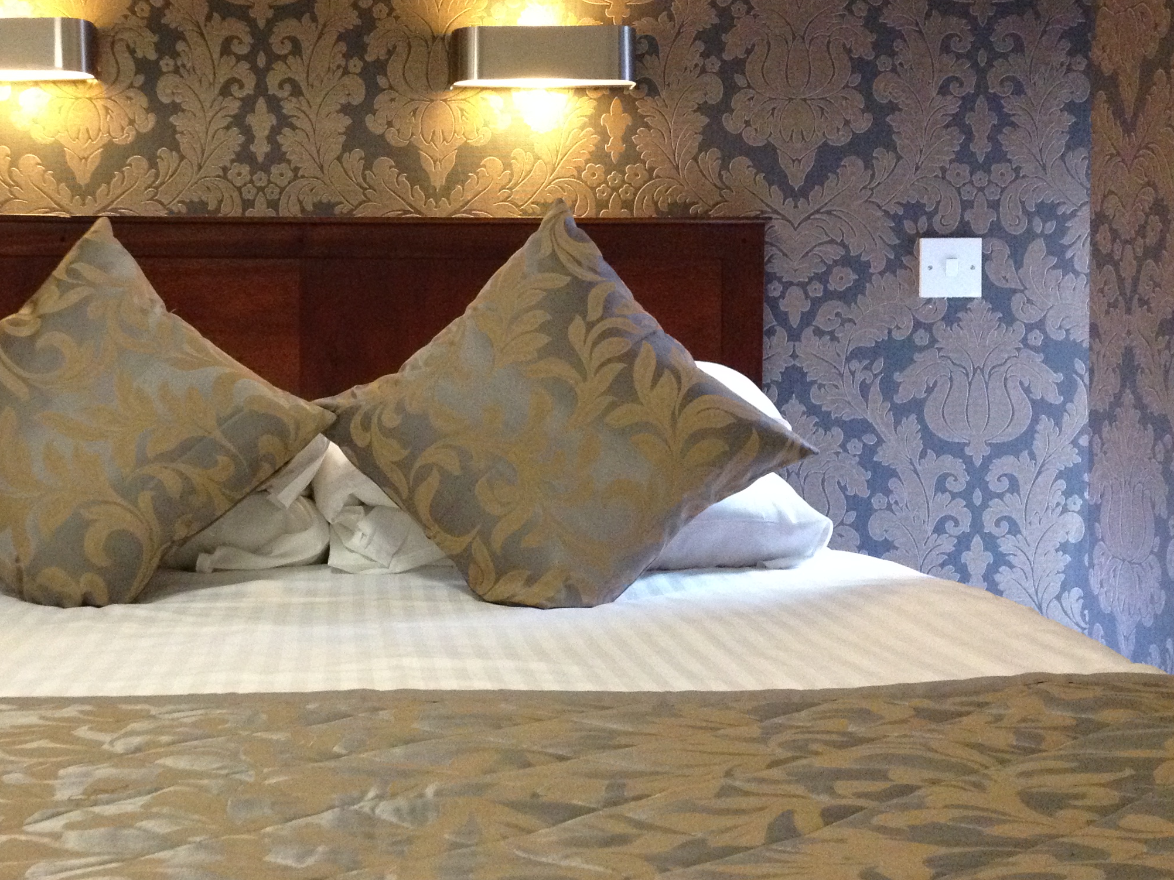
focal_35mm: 57
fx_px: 1933
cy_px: 374
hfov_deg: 33.3
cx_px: 345
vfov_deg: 25.6
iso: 400
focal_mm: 4.28
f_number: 2.4
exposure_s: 1/20
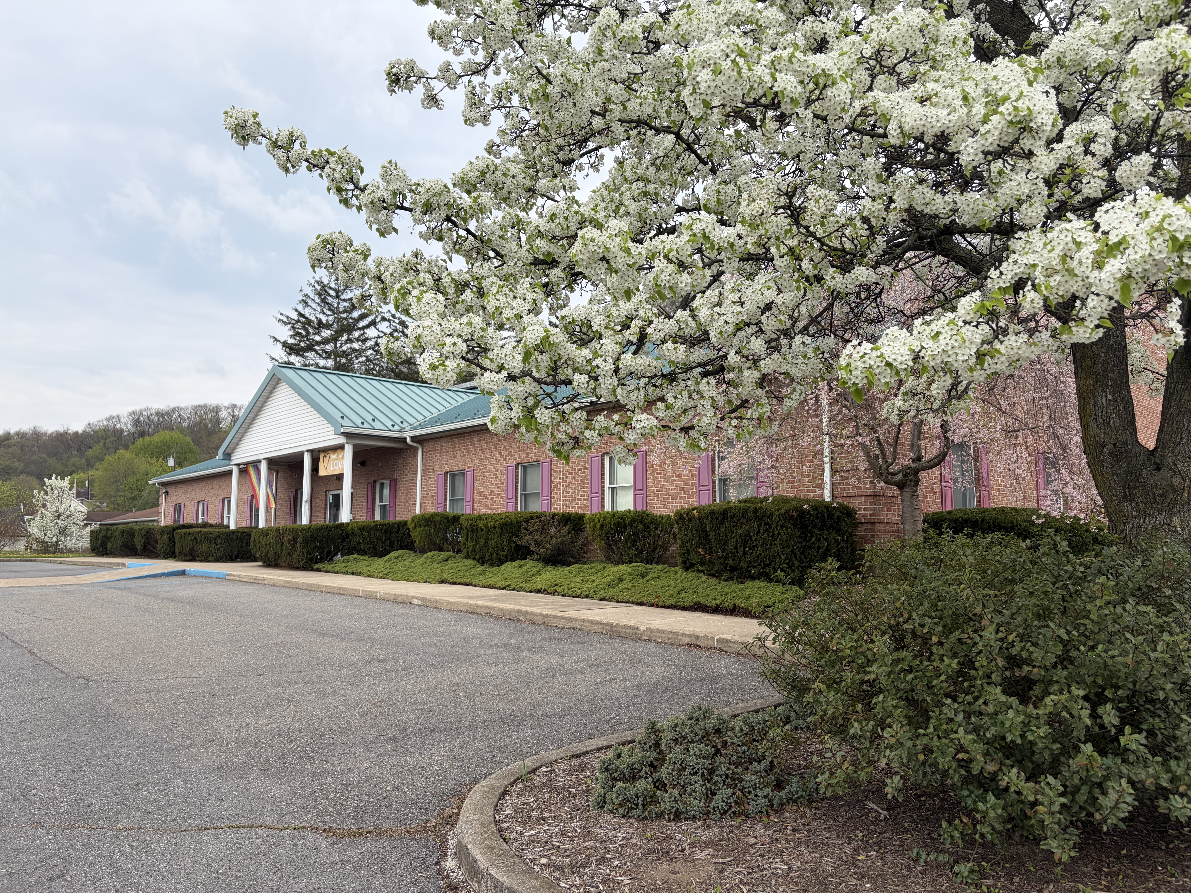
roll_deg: +0.1
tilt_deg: +6.1
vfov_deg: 53.1
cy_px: 446
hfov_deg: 67.3
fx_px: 895
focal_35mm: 26
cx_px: 596
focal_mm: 5.96
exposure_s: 1/1626
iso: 50
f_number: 1.6
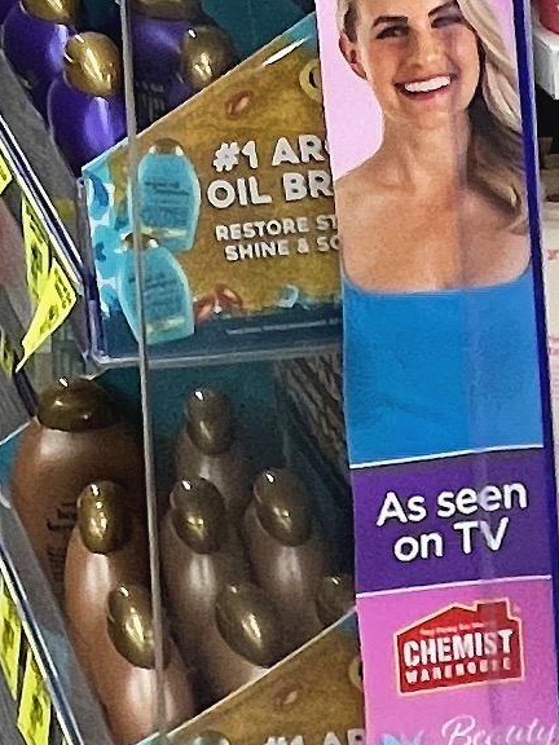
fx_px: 1959
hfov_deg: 13.6
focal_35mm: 91
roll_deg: +2.8
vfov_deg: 16.1
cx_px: -598
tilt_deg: +0.4
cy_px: -786
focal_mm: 1.57
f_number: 1.8
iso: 160
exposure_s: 1/100
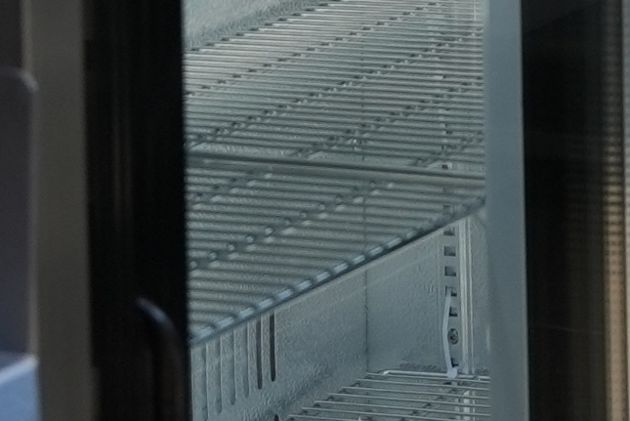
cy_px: -673
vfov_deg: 7.0
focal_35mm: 184
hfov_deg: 9.4
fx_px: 3222
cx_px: 1721
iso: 500
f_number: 4
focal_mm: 28
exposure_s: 1/160
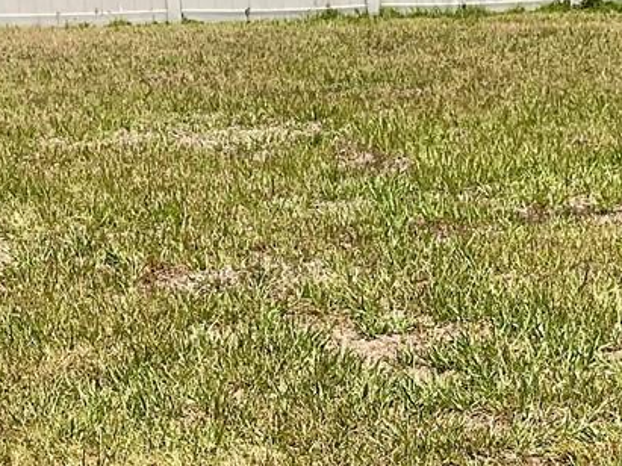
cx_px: 442
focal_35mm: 113
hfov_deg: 17.4
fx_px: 2030
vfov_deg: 12.9
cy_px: 480
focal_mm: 3
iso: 16
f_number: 1.8
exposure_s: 1/2141
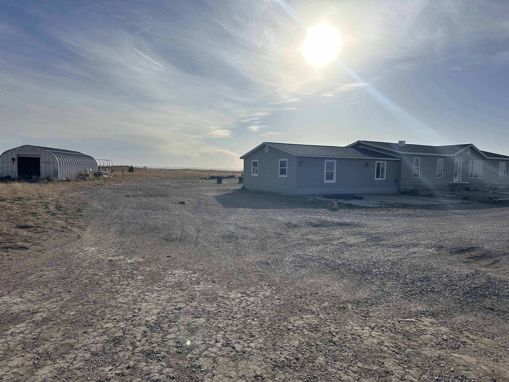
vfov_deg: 56.8
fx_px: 353
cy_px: 191
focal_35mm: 24
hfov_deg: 71.6
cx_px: 254
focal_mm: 6.86
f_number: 1.78
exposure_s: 1/15625
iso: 80
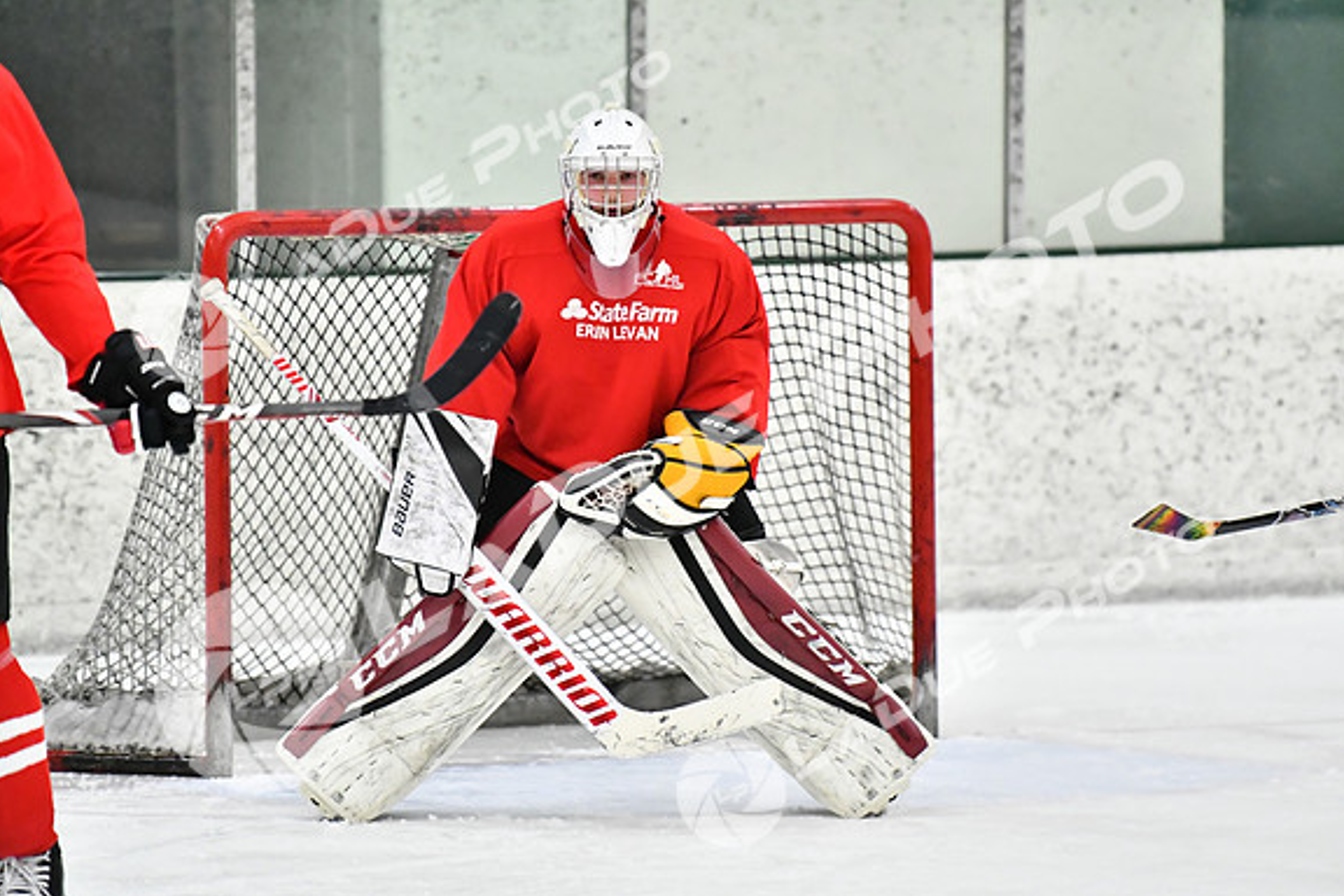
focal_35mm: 287
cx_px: 672
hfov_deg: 7.2
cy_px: 449
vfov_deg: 4.8
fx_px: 10714
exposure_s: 1/1250
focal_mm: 190
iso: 5000
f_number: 2.8
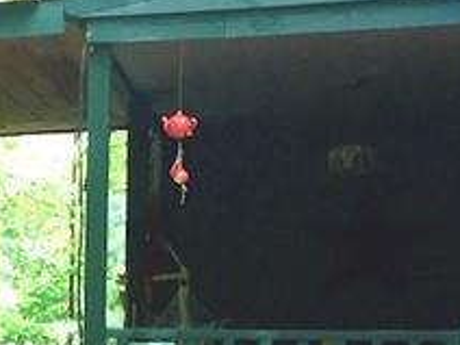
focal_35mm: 140
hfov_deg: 12.6
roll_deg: -1.7
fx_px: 1860
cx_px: -421
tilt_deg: -2.4
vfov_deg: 10.4
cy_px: 438
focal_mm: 4.15
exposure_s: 1/60
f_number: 2.2
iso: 40
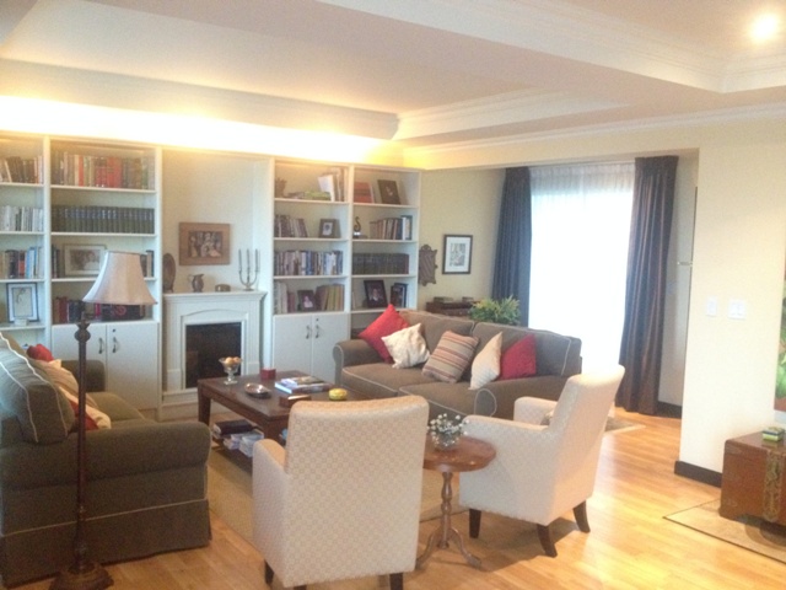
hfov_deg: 52.6
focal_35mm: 35
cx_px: 393
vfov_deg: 40.7
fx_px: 795
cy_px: 295
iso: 640
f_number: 2.4
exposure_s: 1/15
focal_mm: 4.28
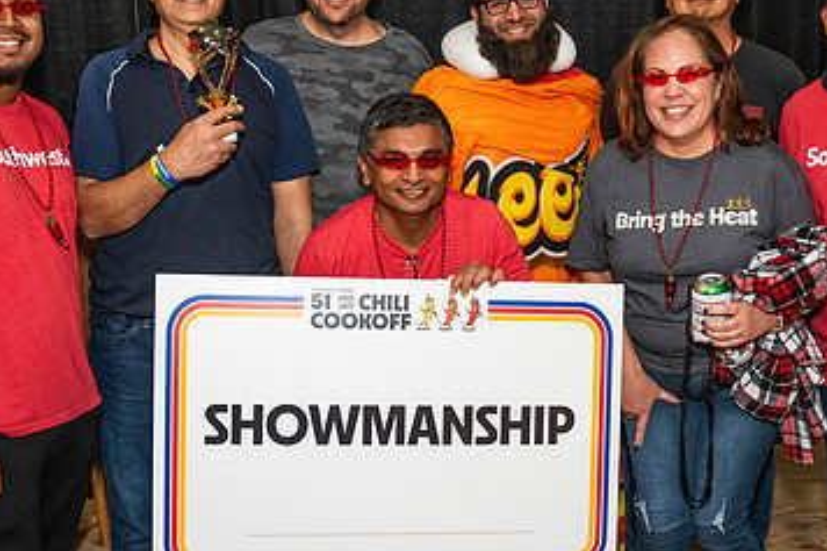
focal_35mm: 43
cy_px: 284
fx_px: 987
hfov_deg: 45.4
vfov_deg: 31.2
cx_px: 454
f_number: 4.5
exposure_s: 1/200
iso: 4000
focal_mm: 24
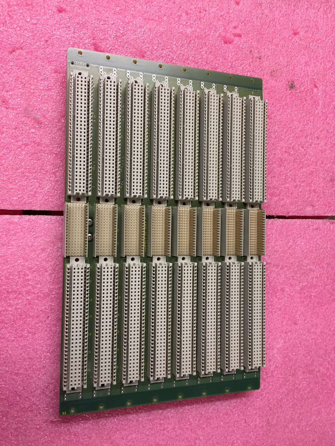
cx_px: 168
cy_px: 223
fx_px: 374
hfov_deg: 48.2
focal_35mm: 29
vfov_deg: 61.7
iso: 125
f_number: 2.2
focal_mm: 4.15
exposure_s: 1/30
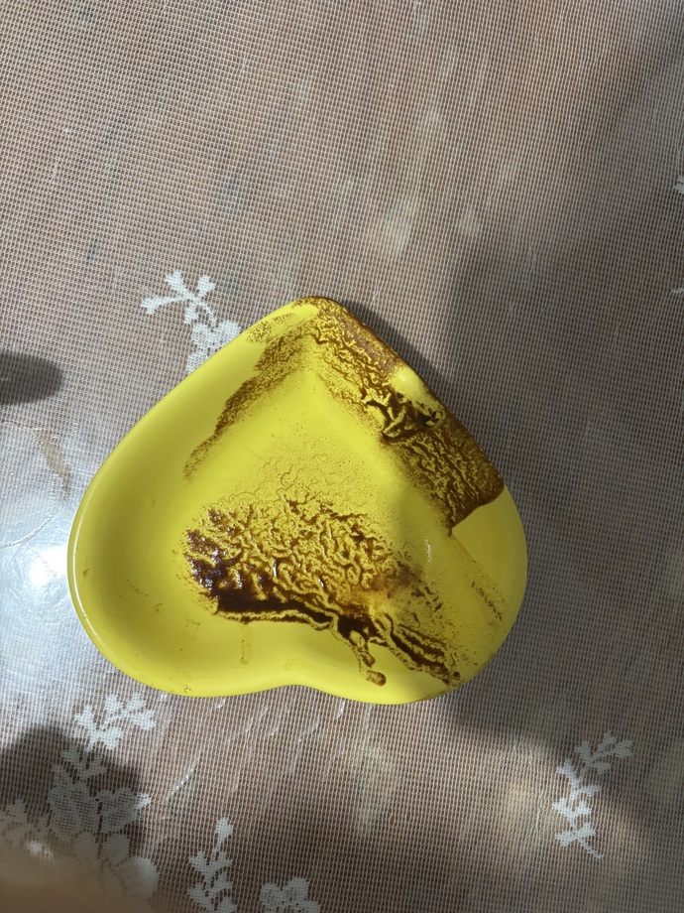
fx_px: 685
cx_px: 342
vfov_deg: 67.3
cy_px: 456
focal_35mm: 26
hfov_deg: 53.1
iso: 500
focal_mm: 5.96
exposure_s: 1/50
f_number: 1.6
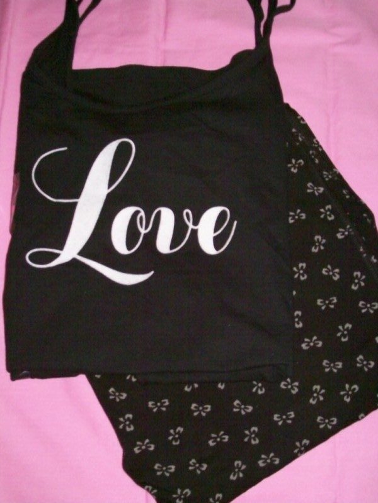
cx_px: 189
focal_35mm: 45
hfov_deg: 32.2
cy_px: 252
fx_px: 655
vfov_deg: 42.1
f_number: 3
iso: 160
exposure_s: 1/73.6
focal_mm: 7.6
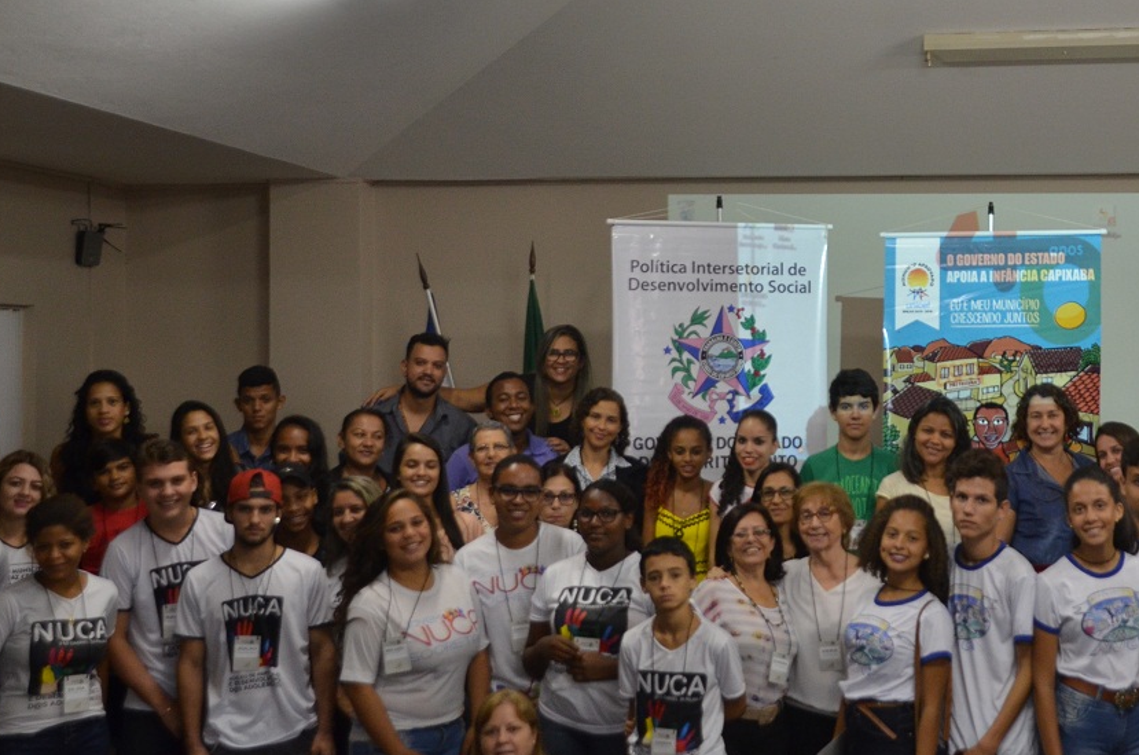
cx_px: 853
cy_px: 276
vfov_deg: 22.9
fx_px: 1856
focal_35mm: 59
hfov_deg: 33.4
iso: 800
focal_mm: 25
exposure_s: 1/50
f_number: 4
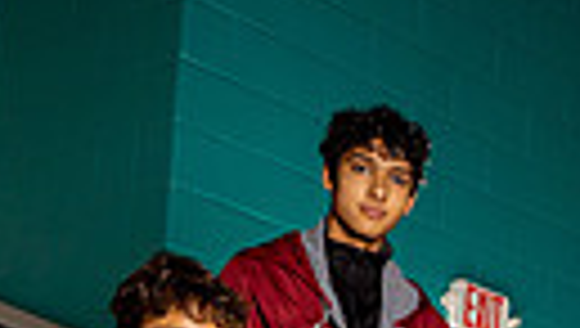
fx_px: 1971
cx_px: 589
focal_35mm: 128
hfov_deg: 16.4
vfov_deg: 8.3
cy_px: 917
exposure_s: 1/200
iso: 200
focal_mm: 35
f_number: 7.1
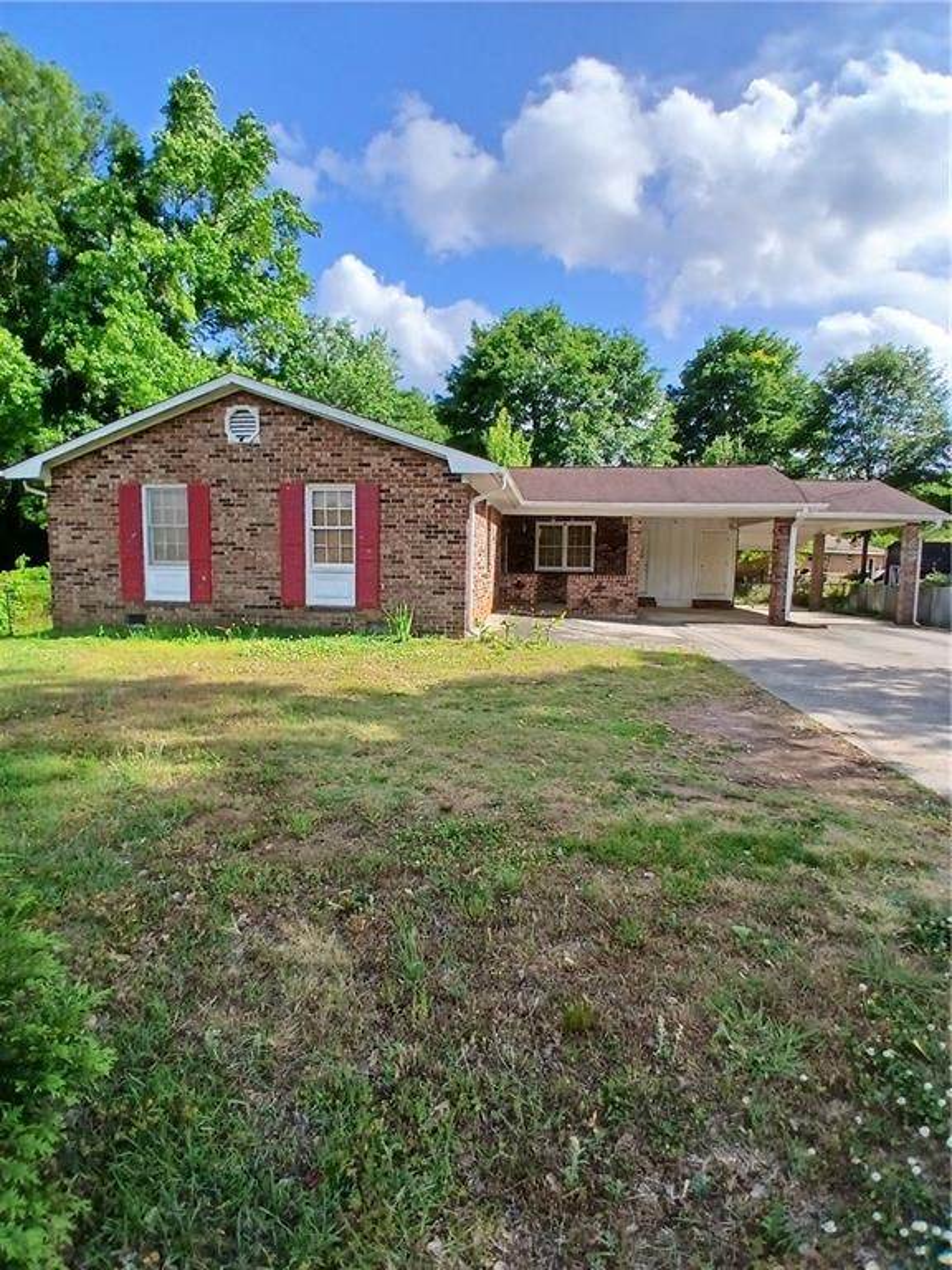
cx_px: 476
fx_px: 623
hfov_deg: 74.7
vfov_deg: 91.0
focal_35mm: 17
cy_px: 635
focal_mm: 1.4
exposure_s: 1/769
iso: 50
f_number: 2.2
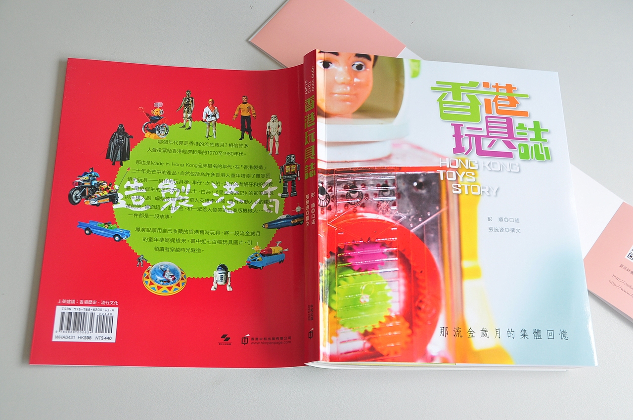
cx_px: 316
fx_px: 843
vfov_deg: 28.0
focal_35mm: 48
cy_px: 210
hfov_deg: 41.2
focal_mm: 32
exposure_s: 1/60
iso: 200
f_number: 8
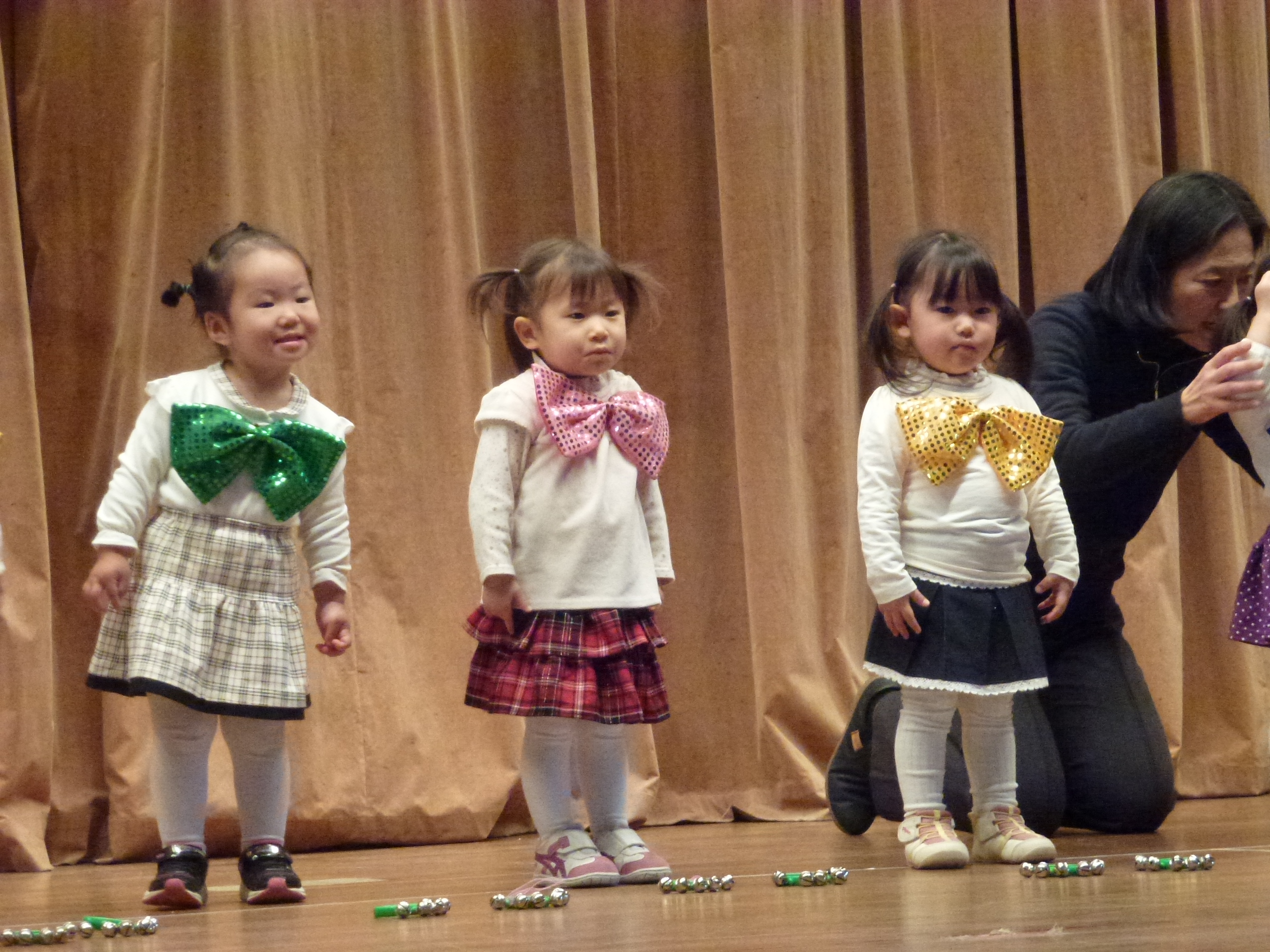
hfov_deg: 11.8
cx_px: 635
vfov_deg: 8.8
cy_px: 476
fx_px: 6164
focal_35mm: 168
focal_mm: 30.1
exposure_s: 1/40
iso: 800
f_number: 5.4
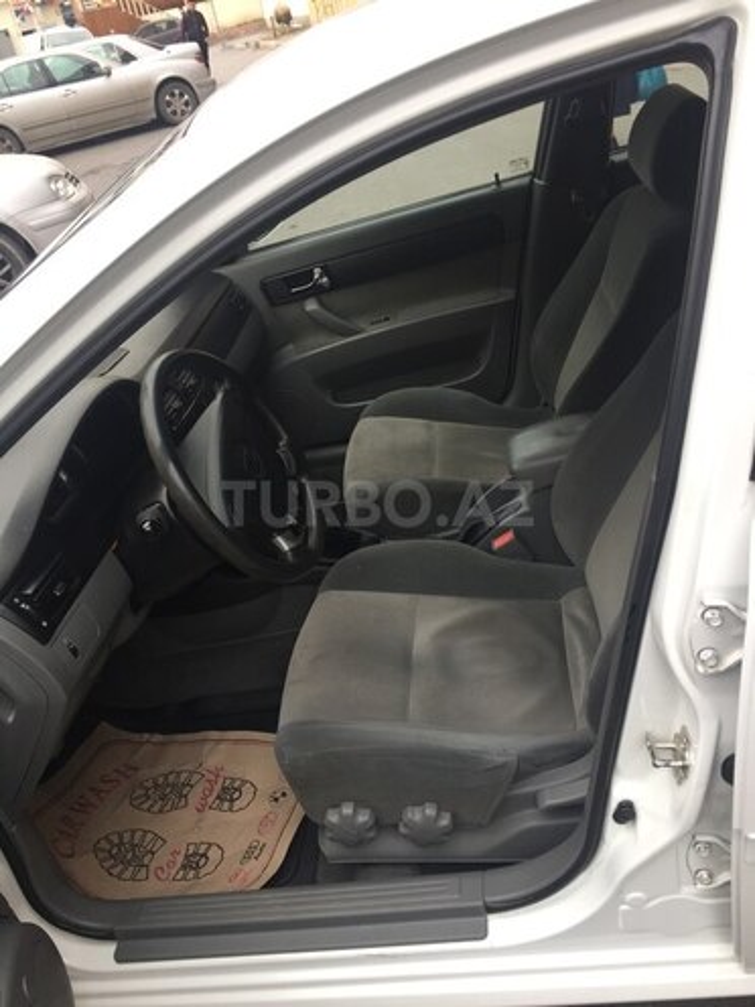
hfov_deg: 48.2
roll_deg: +13.5
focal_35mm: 29
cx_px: 378
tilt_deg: -31.0
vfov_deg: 61.7
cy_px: 504
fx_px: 843
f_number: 2.2
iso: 40
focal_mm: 4.15
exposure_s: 1/50
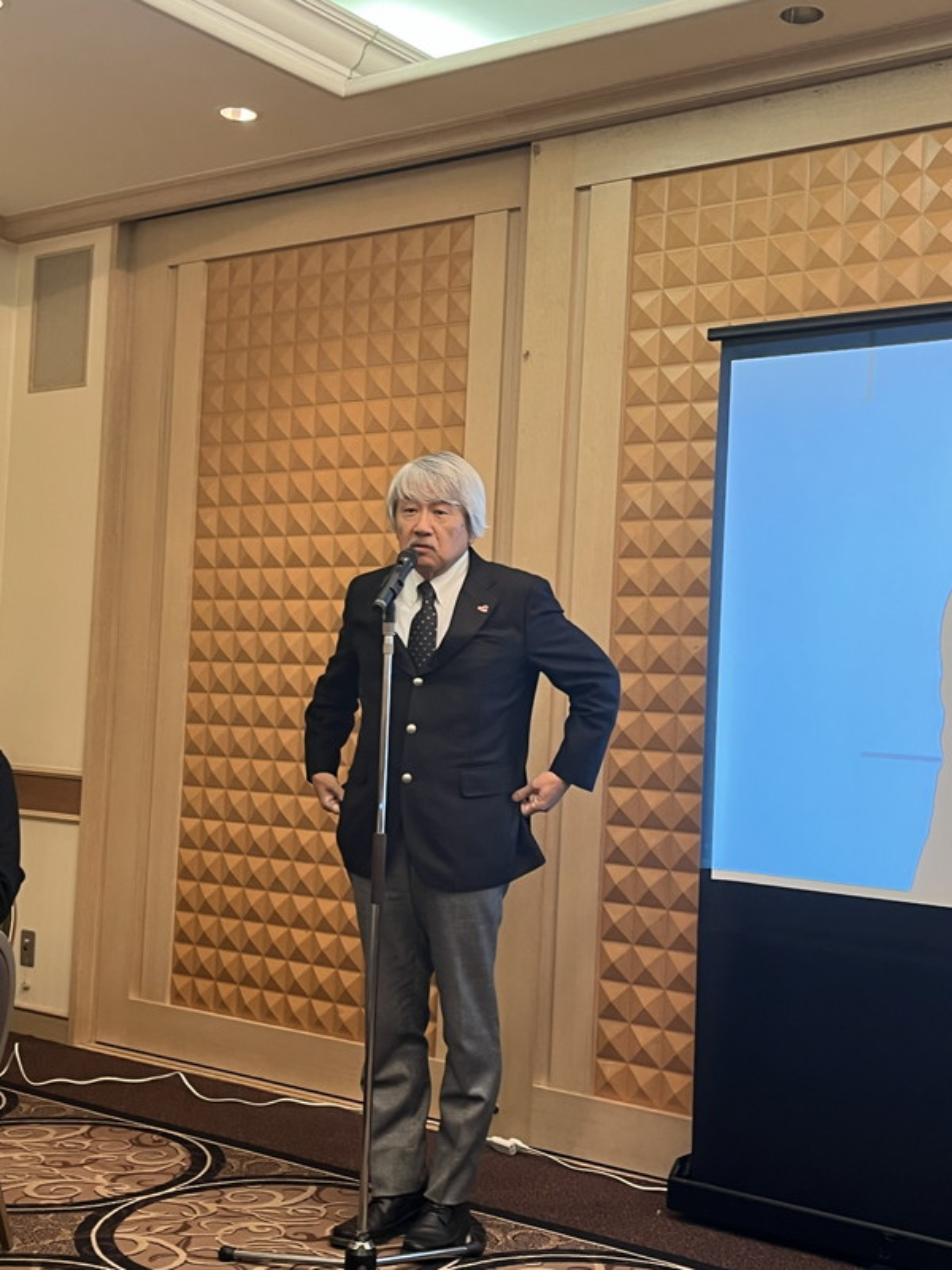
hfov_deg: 32.2
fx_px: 1650
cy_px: 635
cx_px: 476
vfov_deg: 42.1
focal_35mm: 45
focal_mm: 5.1
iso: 100
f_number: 1.6
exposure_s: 1/50
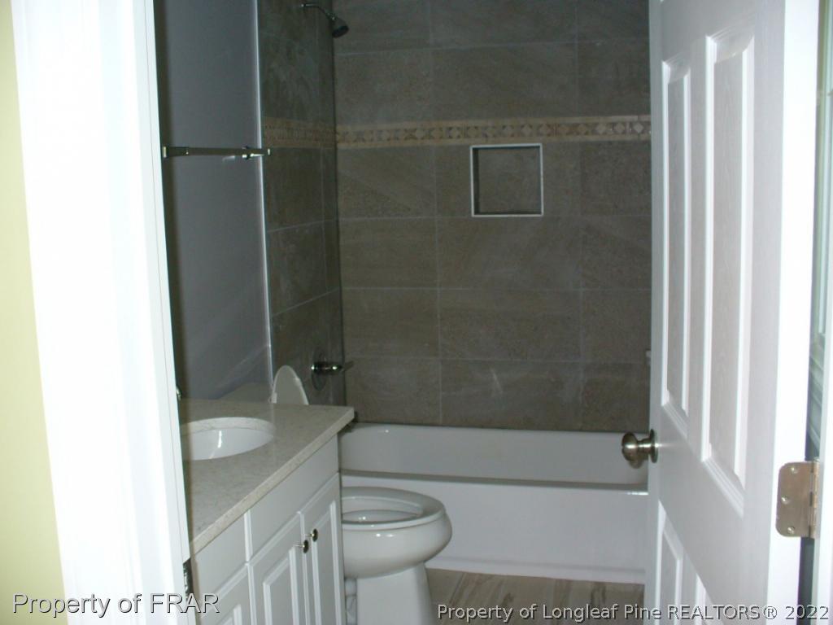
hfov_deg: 50.1
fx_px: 890
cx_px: 416
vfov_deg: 38.7
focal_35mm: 37
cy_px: 312
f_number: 2.8
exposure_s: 1/60
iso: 100
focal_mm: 6.1
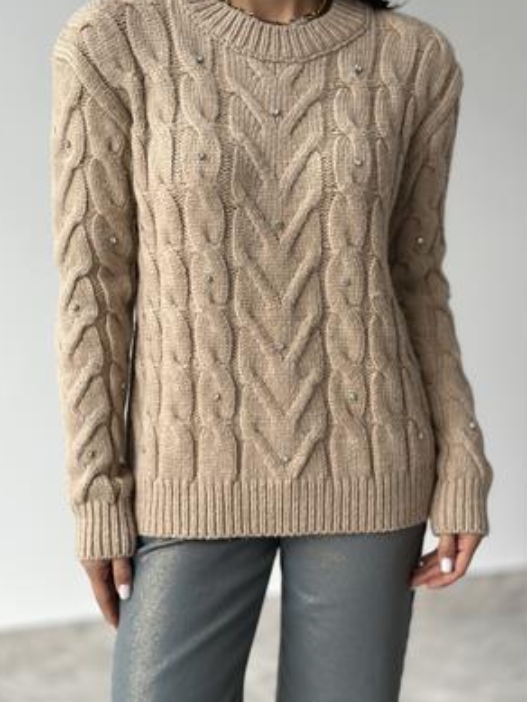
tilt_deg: -11.3
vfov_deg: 37.5
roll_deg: +1.4
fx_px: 1035
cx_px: 253
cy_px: 351
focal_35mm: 51
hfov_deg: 28.6
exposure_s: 1/387
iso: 80
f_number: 1.78
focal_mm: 6.86
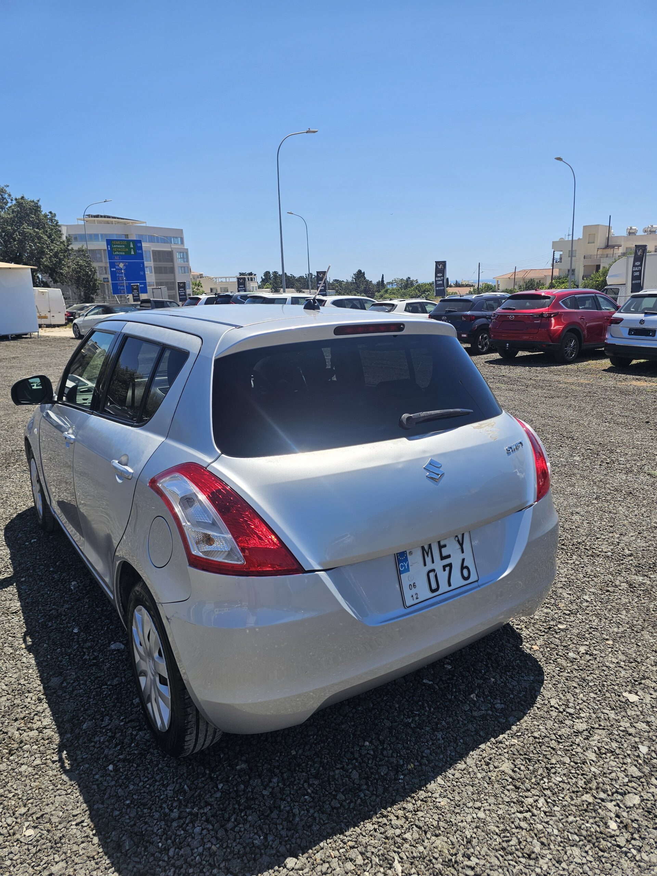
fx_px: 582
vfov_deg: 73.9
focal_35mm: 23
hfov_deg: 58.9
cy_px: 438
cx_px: 328
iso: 10
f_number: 1.7
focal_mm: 6.3
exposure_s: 1/917
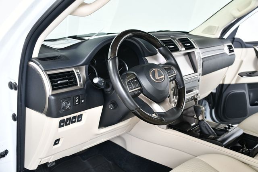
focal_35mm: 39
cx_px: 129
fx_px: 279
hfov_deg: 49.6
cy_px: 86
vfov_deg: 34.2
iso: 100
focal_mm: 26
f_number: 4
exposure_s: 1/160
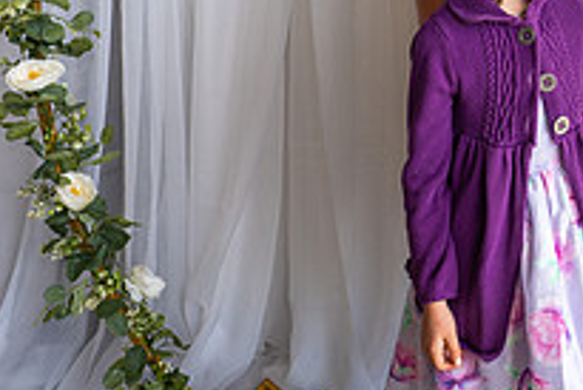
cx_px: 751
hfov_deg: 25.6
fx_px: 1102
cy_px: -141
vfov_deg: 18.4
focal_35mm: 68
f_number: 4
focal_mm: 24
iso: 200
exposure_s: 1/125
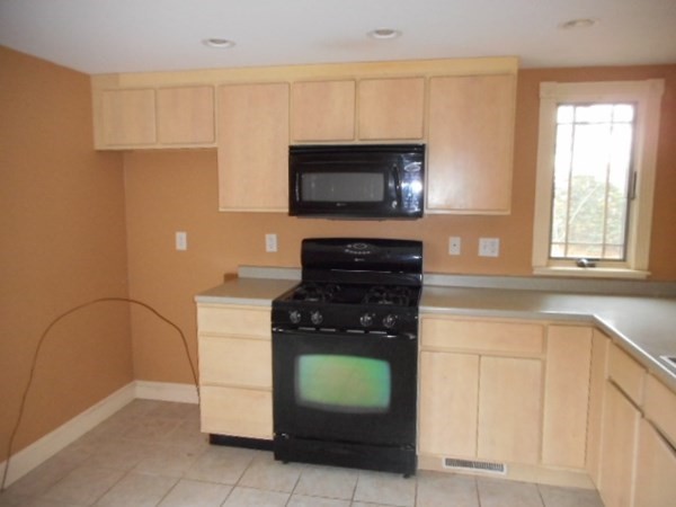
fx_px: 488
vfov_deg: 54.9
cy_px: 254
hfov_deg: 69.4
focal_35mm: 25
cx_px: 338
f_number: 3.7
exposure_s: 1/25
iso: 560
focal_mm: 4.5
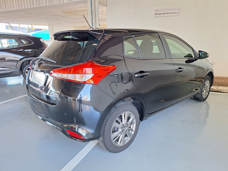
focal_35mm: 23
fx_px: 151
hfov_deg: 73.9
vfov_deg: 58.9
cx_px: 114
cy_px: 86
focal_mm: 5.54
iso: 64
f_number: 1.8
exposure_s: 1/40
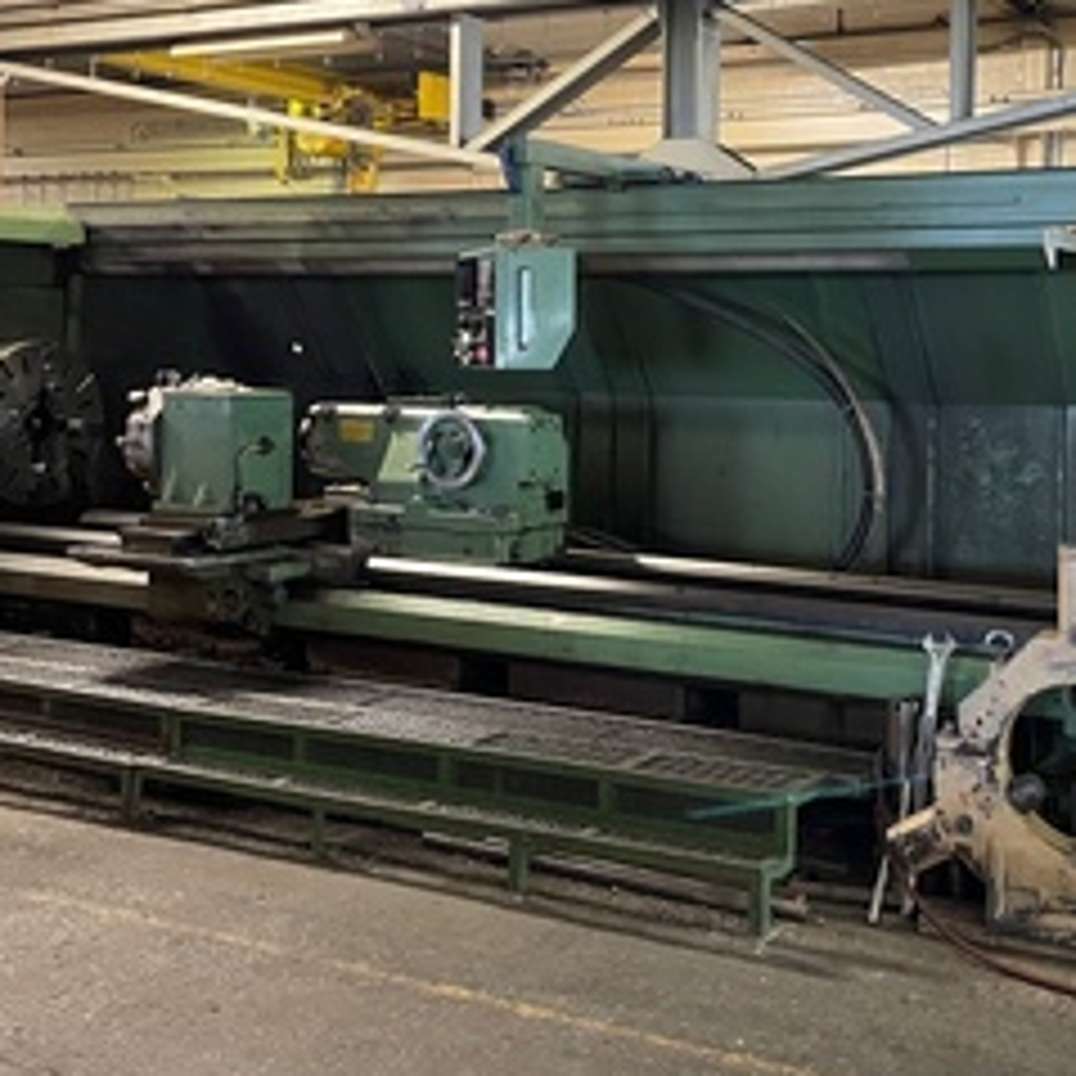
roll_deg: -1.2
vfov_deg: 35.1
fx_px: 1688
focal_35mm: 48
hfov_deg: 35.2
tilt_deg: -0.5
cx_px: 644
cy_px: 385
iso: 500
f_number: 1.6
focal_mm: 4.2
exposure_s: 1/30
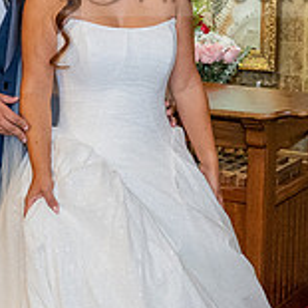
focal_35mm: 96
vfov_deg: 18.0
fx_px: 966
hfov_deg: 18.1
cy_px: 65
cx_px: 127
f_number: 3.2
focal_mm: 24
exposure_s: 1/200
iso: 2000
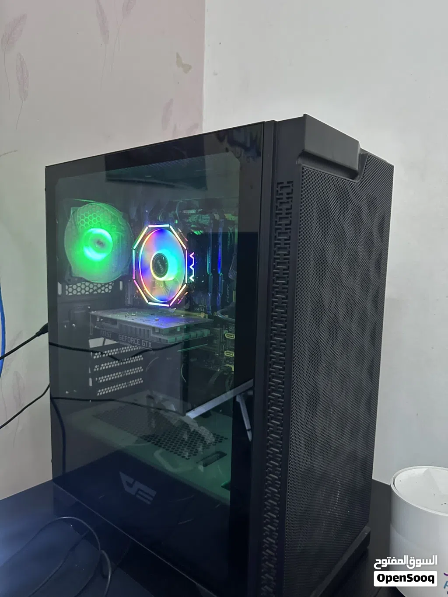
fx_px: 414
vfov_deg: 71.6
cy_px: 298
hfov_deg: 56.8
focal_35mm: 24
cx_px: 224
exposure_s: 1/39
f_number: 1.78
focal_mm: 6.86
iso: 1000
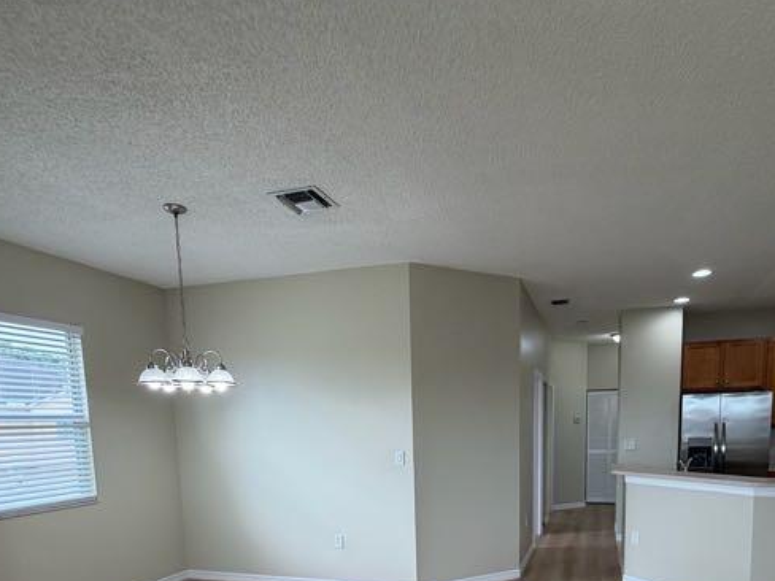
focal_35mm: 24
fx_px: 537
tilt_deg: -6.1
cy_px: 490
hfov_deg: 71.3
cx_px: 440
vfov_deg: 52.0
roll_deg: +0.0
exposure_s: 1/120
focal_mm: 2.22
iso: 125
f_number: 2.2
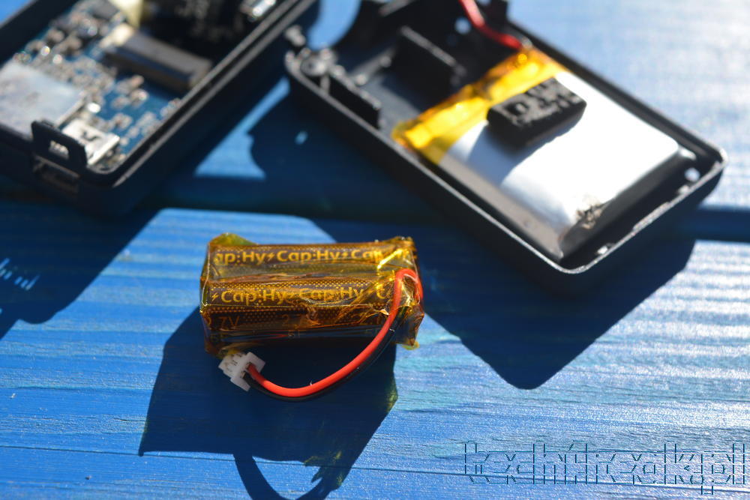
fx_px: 1406
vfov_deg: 20.2
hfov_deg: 29.9
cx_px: 375
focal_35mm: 68
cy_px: 250
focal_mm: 45
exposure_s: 1/250
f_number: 8
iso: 100
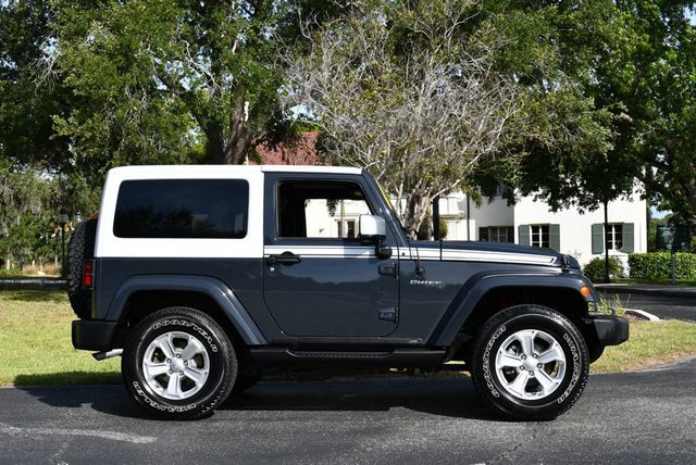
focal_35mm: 52
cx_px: 348
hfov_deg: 38.2
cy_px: 232
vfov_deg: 26.0
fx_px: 1006
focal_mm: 26
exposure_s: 1/250
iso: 125
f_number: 8
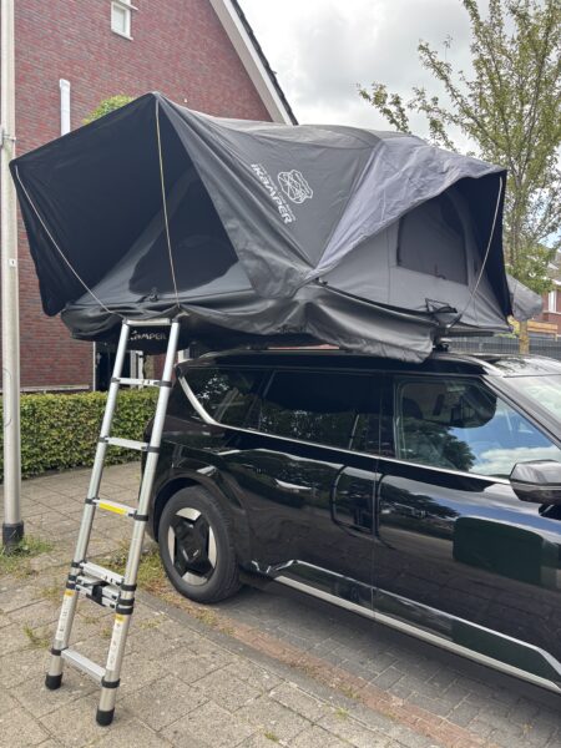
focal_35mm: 26
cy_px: 374
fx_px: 562
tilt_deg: -4.2
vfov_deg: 67.3
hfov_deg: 53.1
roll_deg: -1.5
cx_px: 280
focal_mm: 5.96
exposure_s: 1/353
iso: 50
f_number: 1.6
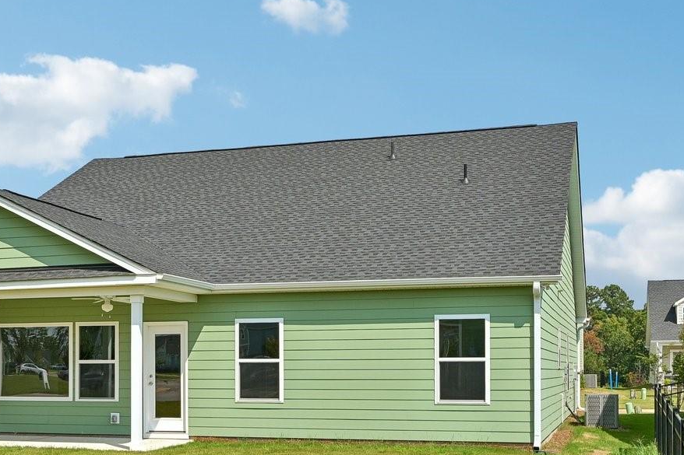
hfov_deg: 35.3
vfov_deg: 24.1
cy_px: 309
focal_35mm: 56
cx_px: 225
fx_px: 1064
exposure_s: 1/400
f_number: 8
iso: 100
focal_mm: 24
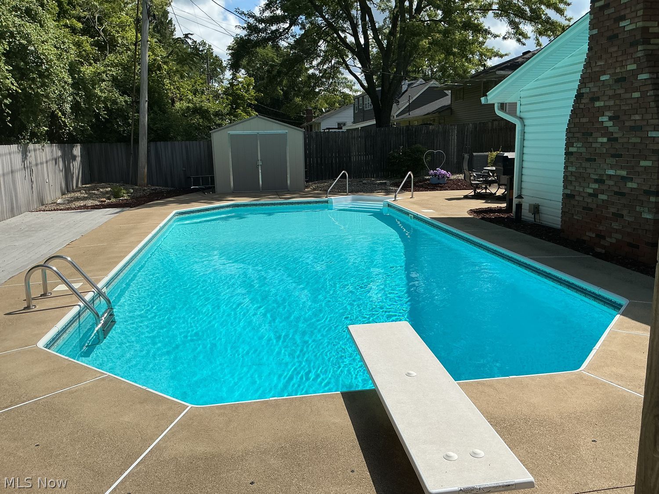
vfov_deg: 48.2
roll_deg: +2.3
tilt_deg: -9.6
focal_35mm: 29
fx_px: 552
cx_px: 330
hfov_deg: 61.7
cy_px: 247
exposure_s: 1/4405
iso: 25
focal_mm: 3
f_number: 1.8
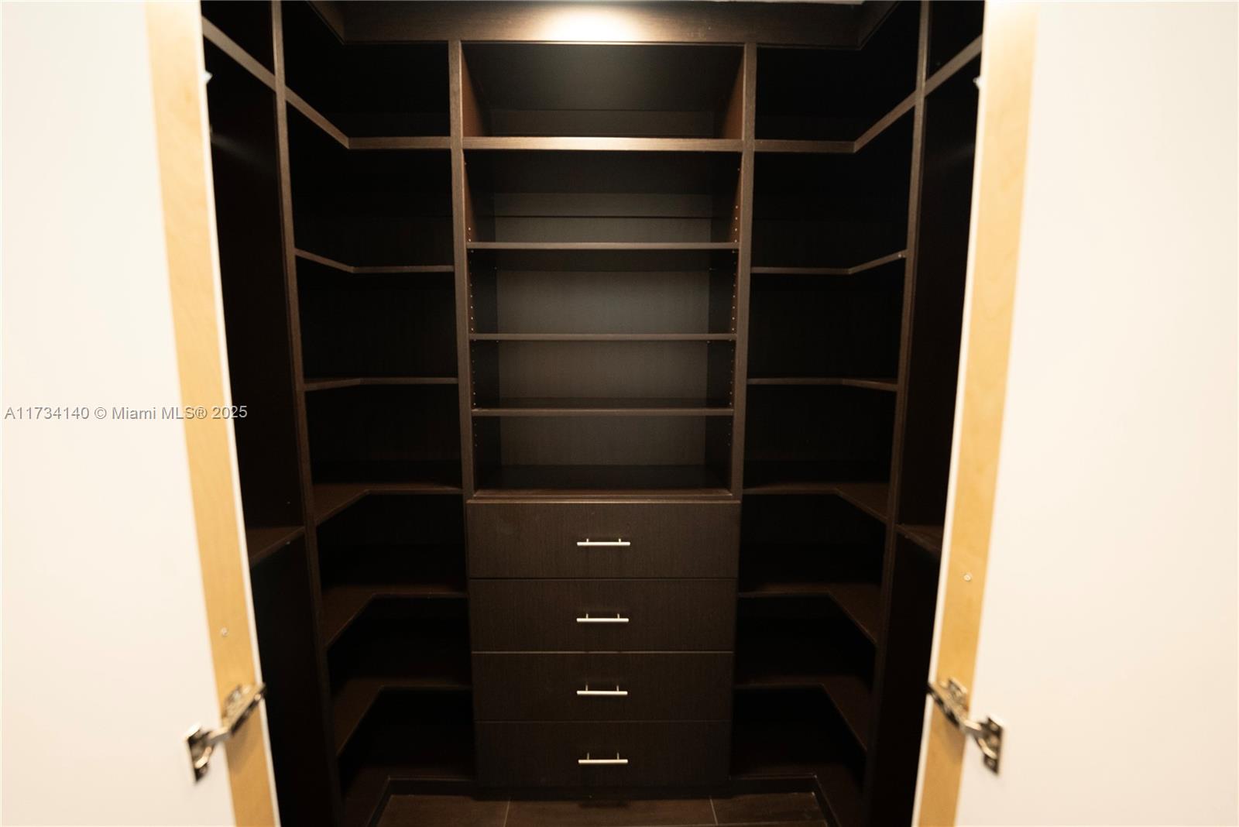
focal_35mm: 14
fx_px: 482
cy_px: 414
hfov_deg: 104.2
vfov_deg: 81.3
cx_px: 620
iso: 4000
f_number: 2.8
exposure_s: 1/125
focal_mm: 14
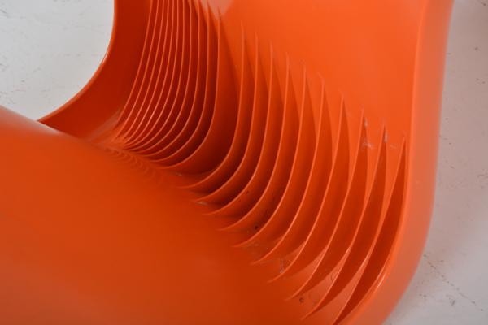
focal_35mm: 78
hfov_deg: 26.0
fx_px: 1057
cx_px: 244
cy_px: 162
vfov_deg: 17.5
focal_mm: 52
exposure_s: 1/160
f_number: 8
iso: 400
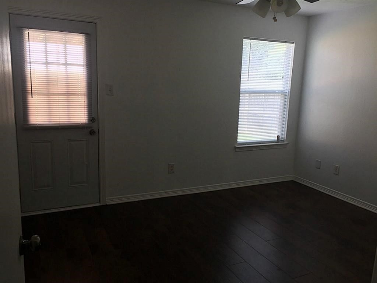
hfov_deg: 61.7
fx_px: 316
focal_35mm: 29
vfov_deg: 48.2
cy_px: 142
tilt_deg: -9.4
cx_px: 188
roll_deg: -2.1
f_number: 2.2
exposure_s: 1/40
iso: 32
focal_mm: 4.15
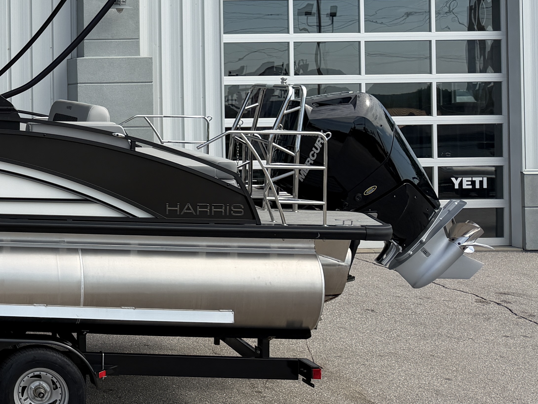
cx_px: -161
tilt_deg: +0.0
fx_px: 979
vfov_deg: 23.1
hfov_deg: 26.2
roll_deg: +1.1
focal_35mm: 63
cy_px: 101
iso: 80
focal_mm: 6.76
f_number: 1.78
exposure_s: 1/3953
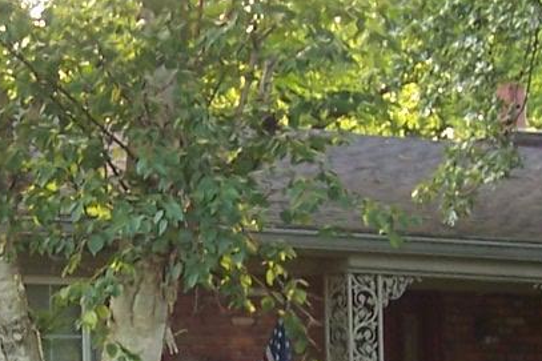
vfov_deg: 9.4
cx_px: 87
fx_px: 2167
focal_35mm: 144
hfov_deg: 14.2
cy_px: 420
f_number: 2.7
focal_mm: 5.6
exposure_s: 1/60
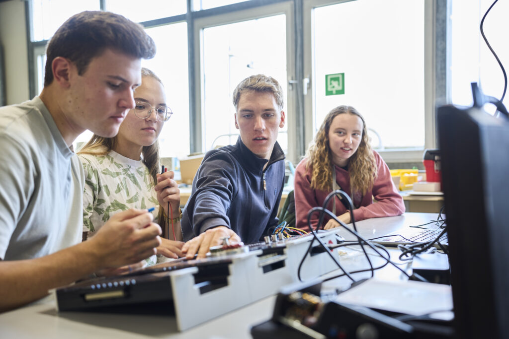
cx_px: 254
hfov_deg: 48.5
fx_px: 566
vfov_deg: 33.4
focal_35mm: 40
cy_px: 170
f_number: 2.8
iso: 400
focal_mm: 40
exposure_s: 1/100
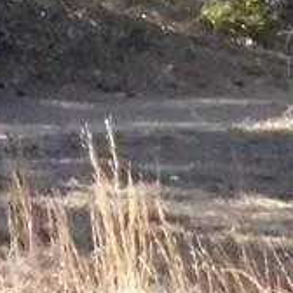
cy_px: -607
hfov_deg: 6.0
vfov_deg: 6.3
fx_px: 2413
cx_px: -802
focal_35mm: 252
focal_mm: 5.3
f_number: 6.4
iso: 800
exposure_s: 1/640
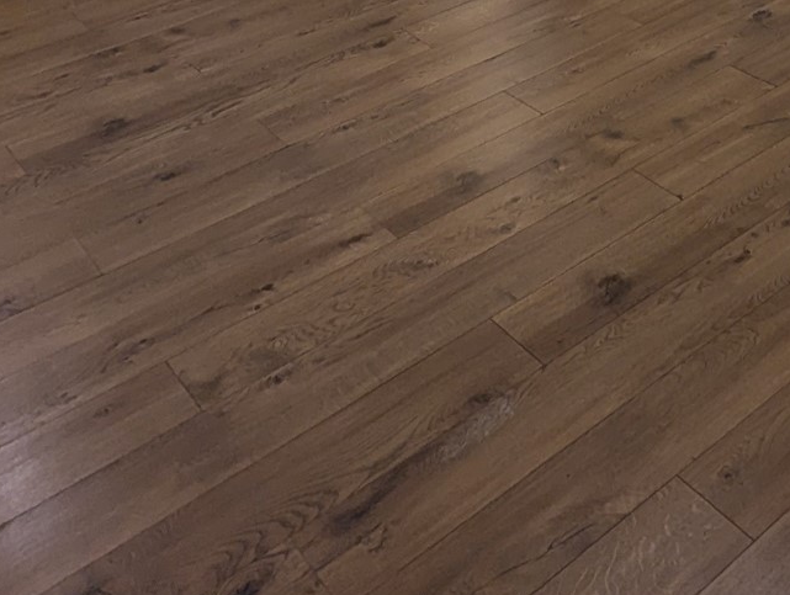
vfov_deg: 23.5
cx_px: 701
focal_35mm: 51
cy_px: -275
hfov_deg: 35.4
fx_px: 1166
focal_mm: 2.35
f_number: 2.2
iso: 82
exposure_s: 1/60
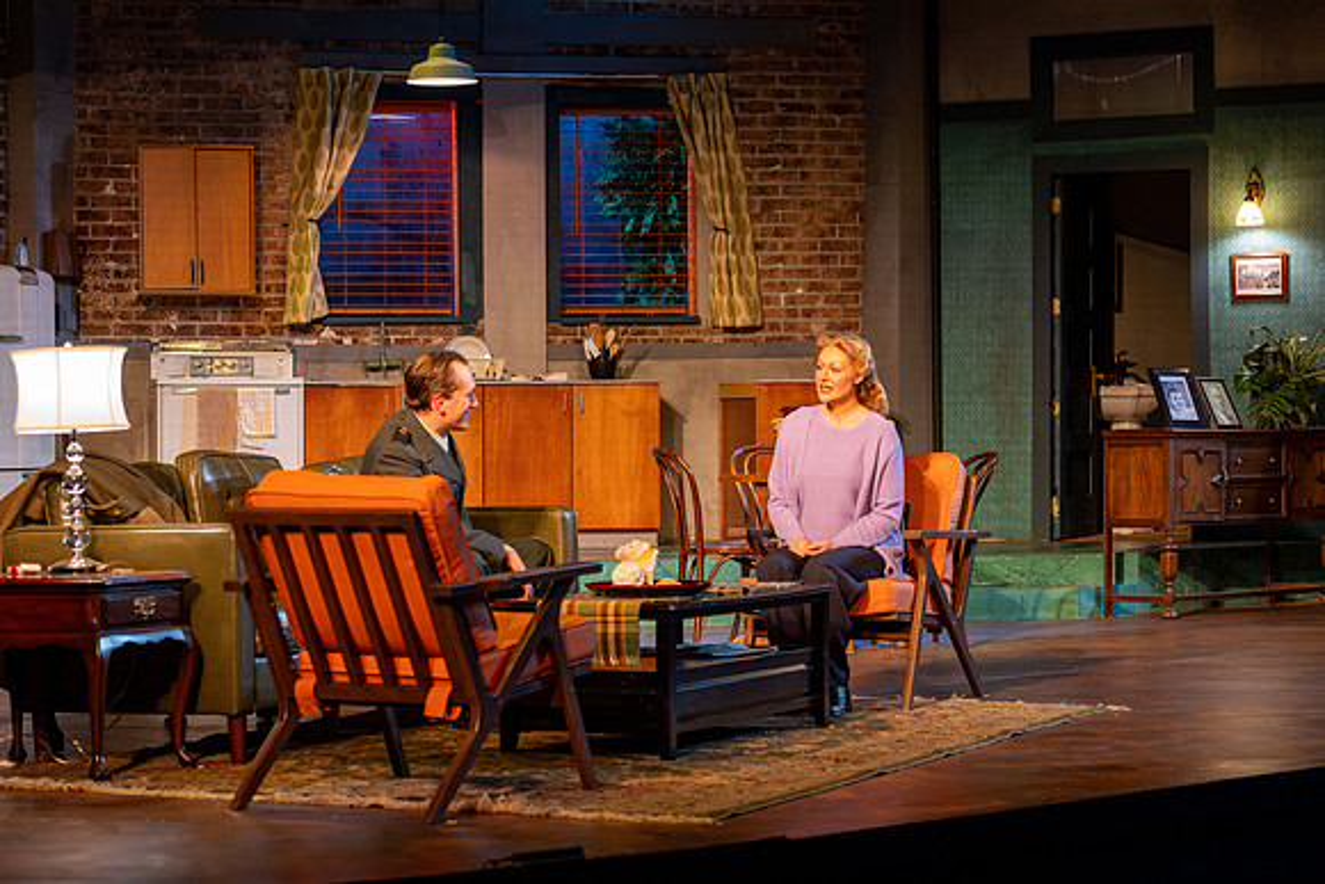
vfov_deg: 15.5
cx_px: 700
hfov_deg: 23.0
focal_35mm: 88
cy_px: 471
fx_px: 3252
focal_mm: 82
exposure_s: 1/100
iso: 2500
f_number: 2.8
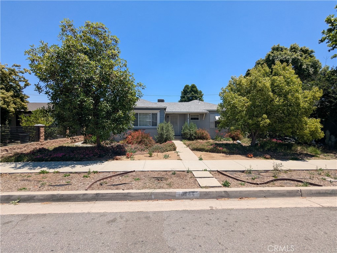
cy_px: 126
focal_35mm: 16
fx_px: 156
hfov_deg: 94.4
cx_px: 168
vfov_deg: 78.2
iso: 51
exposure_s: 1/1661
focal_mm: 2.35
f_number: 2.2
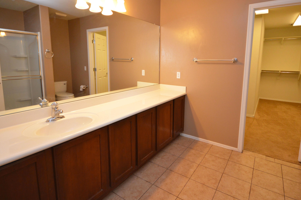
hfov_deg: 89.7
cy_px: 82
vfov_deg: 66.8
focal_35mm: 18
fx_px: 150
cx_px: 167
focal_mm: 10
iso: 560
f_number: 4
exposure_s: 1/60
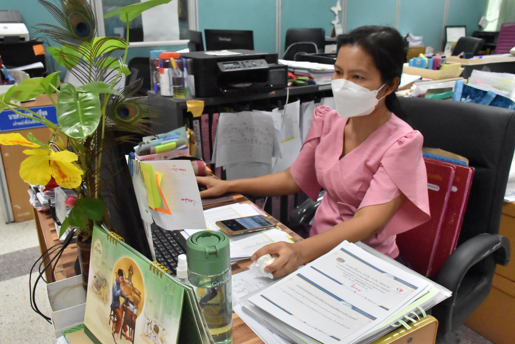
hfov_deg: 57.2
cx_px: 258
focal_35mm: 33
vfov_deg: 40.0
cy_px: 172
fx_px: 472
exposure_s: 1/200
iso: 5000
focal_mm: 22
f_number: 7.1
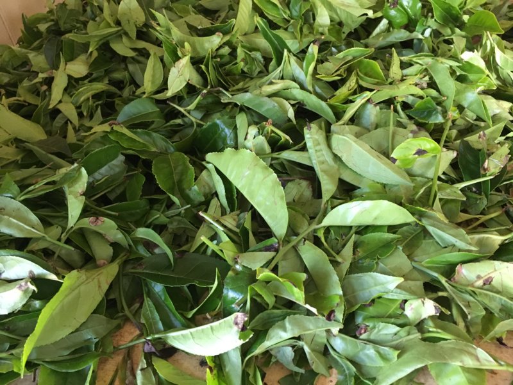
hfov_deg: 61.7
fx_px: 430
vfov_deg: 48.2
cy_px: 192
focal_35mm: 29
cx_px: 256
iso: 200
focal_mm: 4.15
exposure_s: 1/25
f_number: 2.2
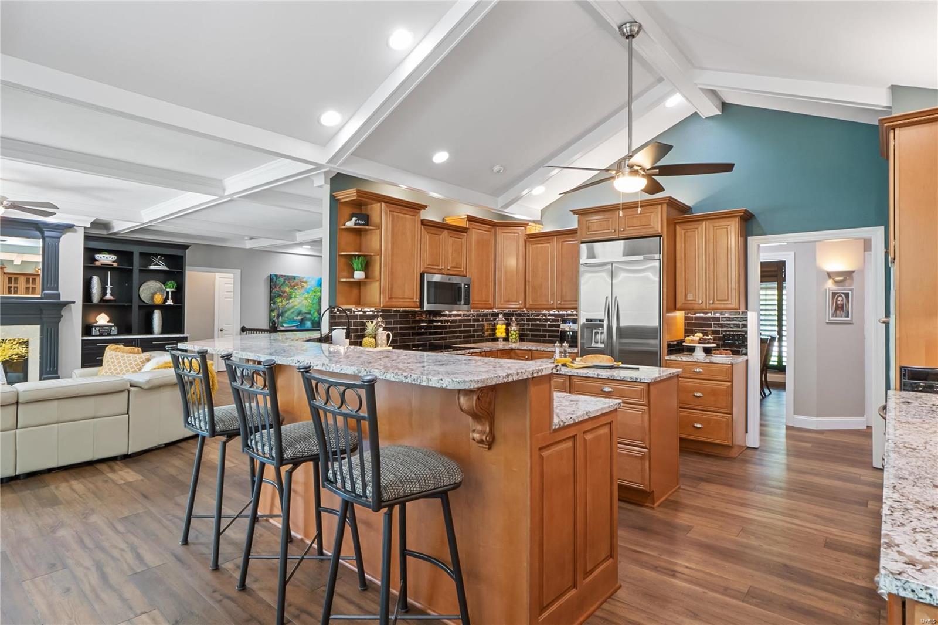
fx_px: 469
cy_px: 312
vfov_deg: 67.4
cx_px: 469
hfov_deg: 90.0
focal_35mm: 18
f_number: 10
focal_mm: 9
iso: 400
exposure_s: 1/1.25
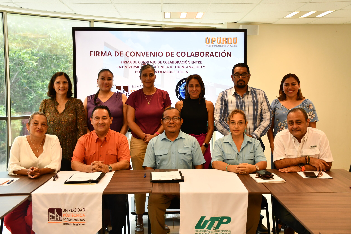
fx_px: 400
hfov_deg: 47.4
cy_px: 117
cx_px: 172
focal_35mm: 41
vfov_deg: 32.6
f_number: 4
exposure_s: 1/125
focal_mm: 27
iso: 800
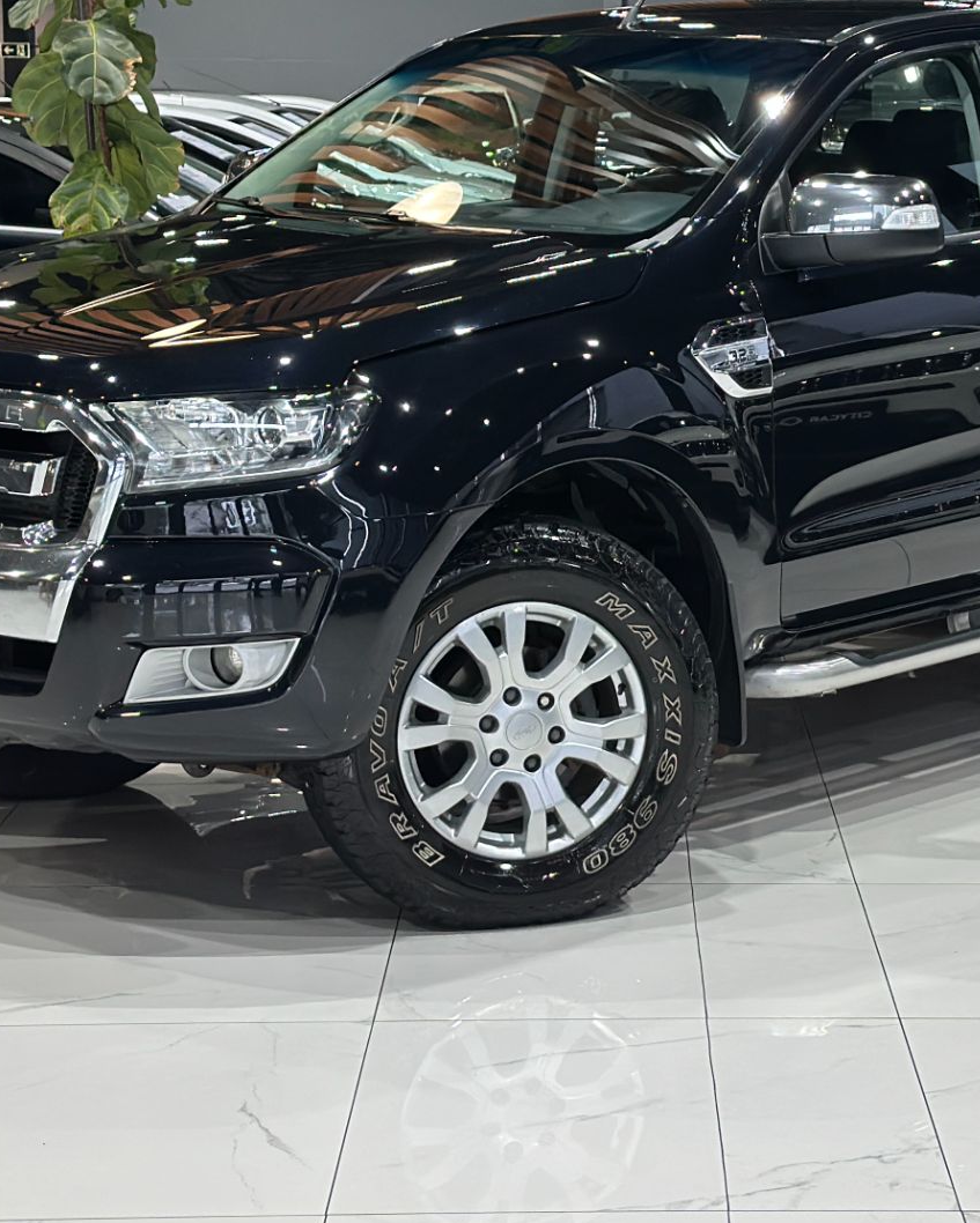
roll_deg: -0.4
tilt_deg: -6.6
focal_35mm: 85
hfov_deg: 18.0
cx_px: 693
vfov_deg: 22.4
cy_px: 424
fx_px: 3080
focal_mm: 6.86
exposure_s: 1/120
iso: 200
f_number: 1.78
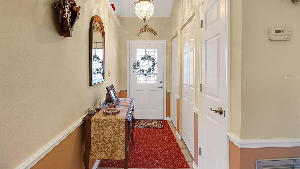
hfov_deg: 99.4
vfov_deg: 66.9
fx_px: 127
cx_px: 148
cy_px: 76
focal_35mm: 16
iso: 200
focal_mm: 10
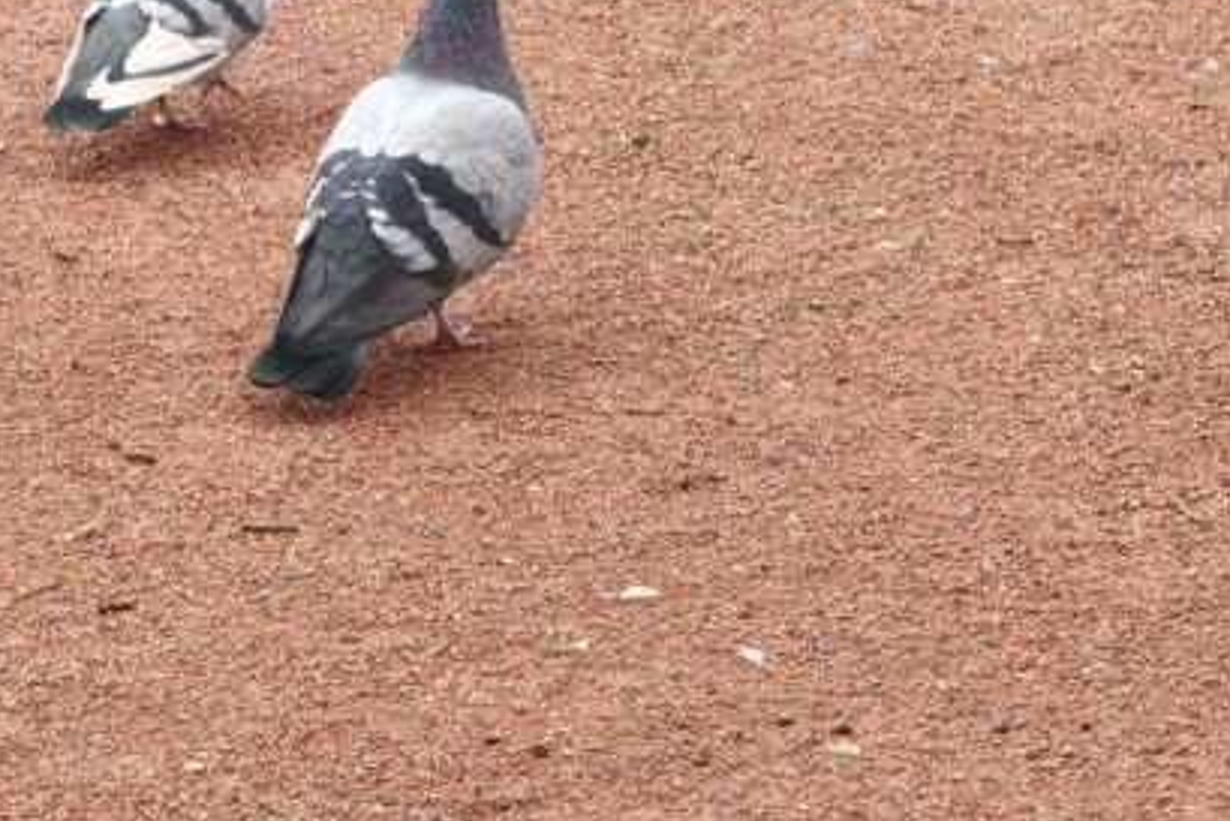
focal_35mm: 190
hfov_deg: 10.7
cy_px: 201
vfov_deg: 7.2
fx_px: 6494
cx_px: 15
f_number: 2.6
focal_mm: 13.85
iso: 200
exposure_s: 1/94.8
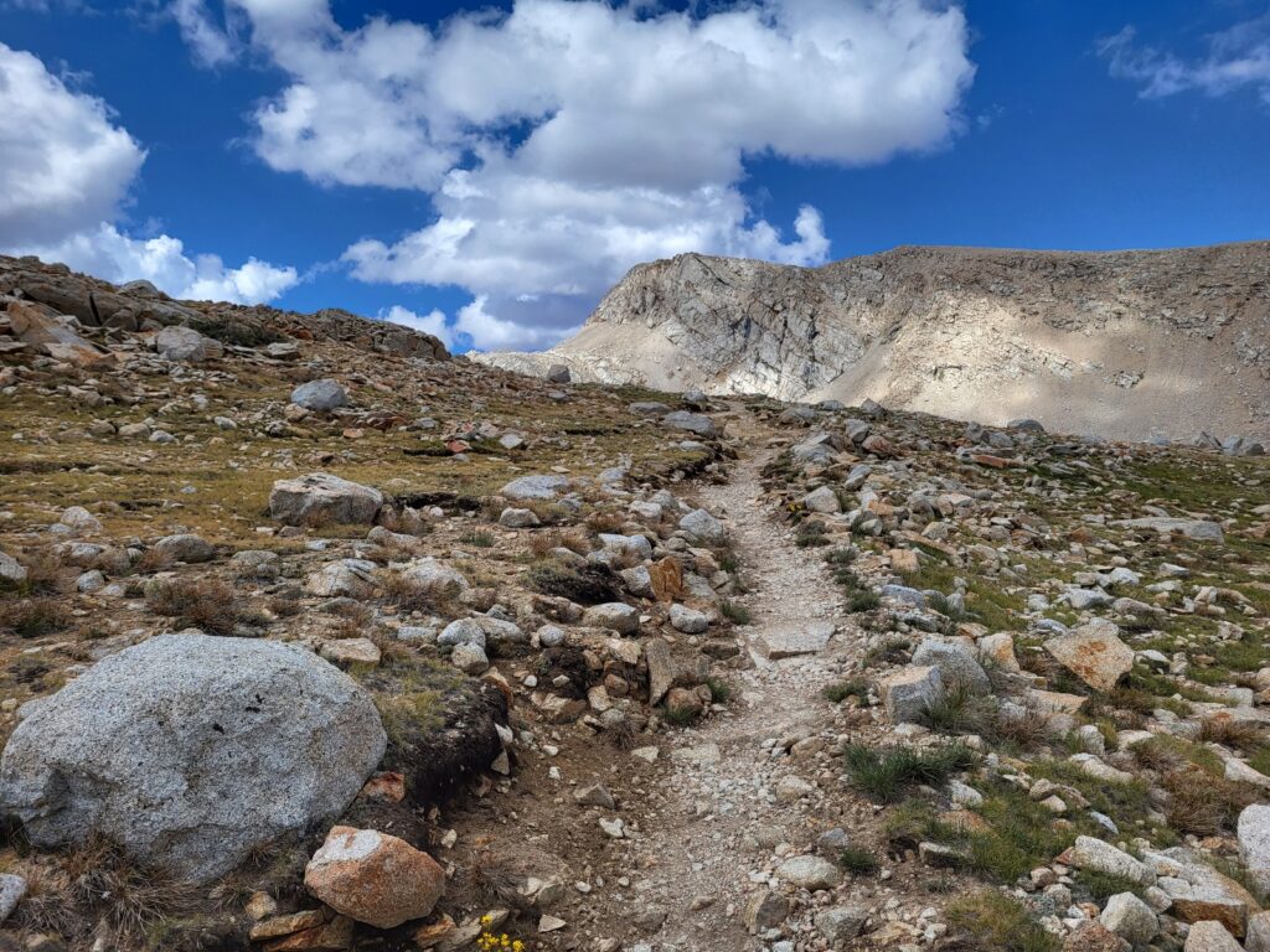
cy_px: 476
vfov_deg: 53.1
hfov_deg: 67.3
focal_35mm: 26
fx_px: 954
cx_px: 635
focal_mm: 5.4
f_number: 1.8
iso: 40
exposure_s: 1/3333
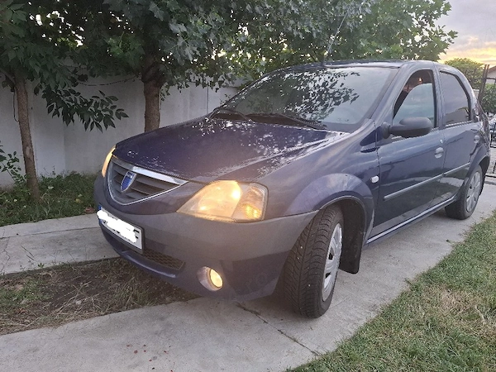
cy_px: 186
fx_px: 330
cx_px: 248
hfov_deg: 73.9
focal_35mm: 23
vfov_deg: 58.9
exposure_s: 1/100
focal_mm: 5.54
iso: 64
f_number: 1.8
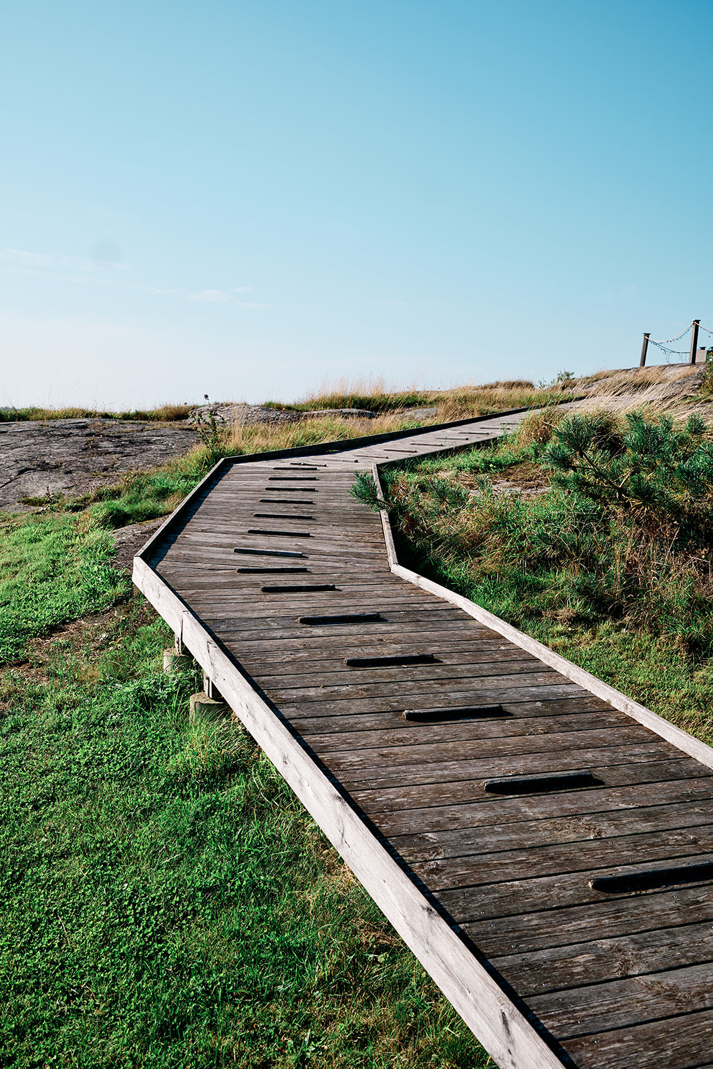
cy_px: 534
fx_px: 1039
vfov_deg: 54.4
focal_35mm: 35
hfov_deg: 37.9
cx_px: 356
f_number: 5.6
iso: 125
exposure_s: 1/600
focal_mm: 23
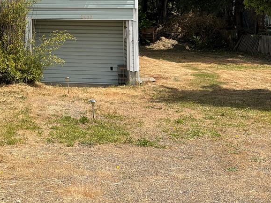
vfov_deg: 19.3
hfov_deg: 25.6
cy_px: -37
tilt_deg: +4.5
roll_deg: +0.0
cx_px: -4
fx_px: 563
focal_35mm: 72
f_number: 1.6
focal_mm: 5.96
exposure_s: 1/5348
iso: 64
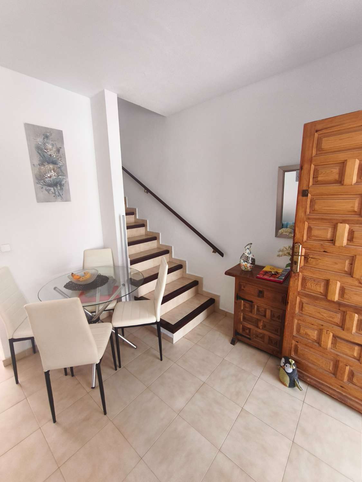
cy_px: 241
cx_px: 181
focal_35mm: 15
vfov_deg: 98.2
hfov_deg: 81.7
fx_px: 209
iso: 160
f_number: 2.2
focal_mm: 1.91
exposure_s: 1/50
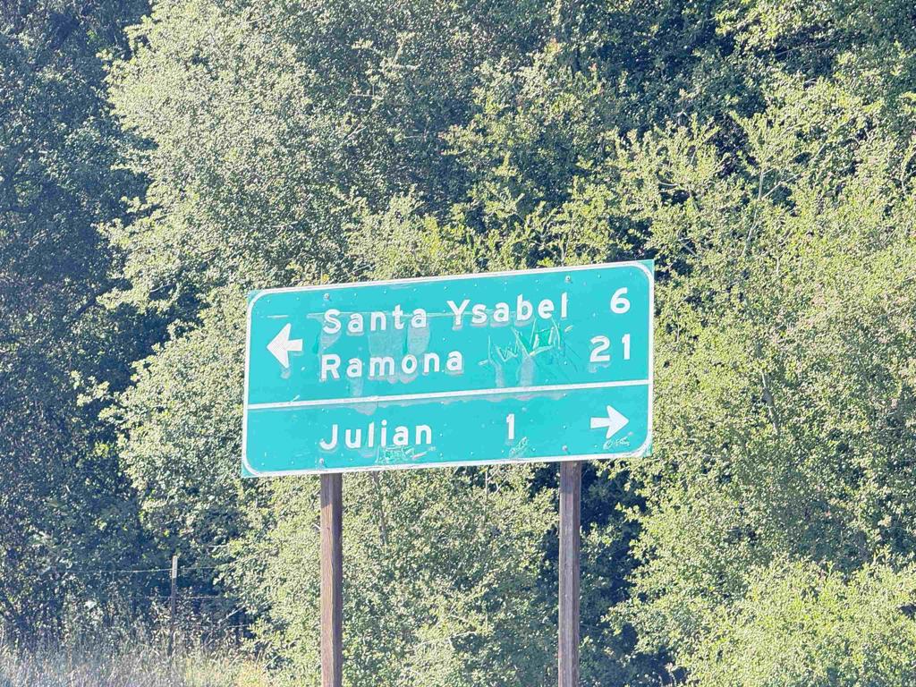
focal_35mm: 120
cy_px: 344
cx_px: 458
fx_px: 3175
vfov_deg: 12.3
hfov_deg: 16.4
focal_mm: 15.66
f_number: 2.8
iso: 64
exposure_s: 1/162
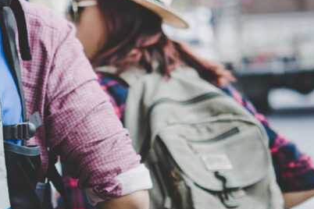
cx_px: 67
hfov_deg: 8.6
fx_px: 2084
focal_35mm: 239
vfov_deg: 5.7
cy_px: 82
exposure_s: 1/160
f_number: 2.8
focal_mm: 60
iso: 200
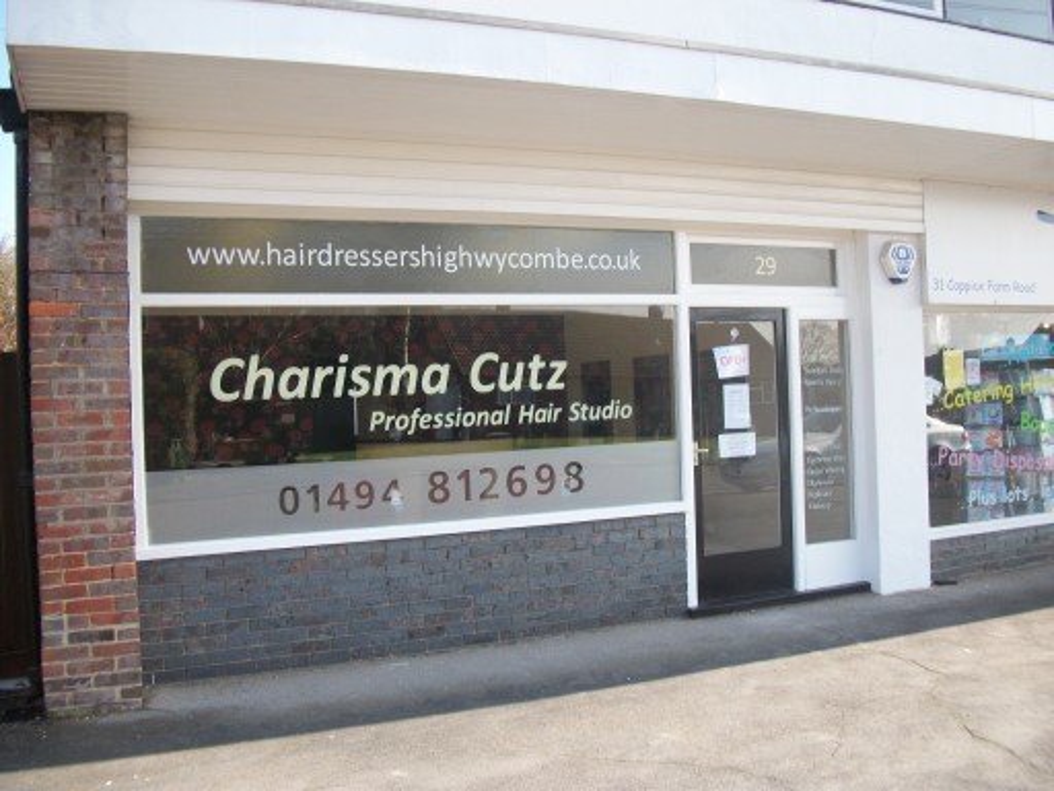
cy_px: 396
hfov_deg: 56.8
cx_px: 527
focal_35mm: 32
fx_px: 974
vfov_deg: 44.2
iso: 80
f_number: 8.8
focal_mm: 5.7
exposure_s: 1/50
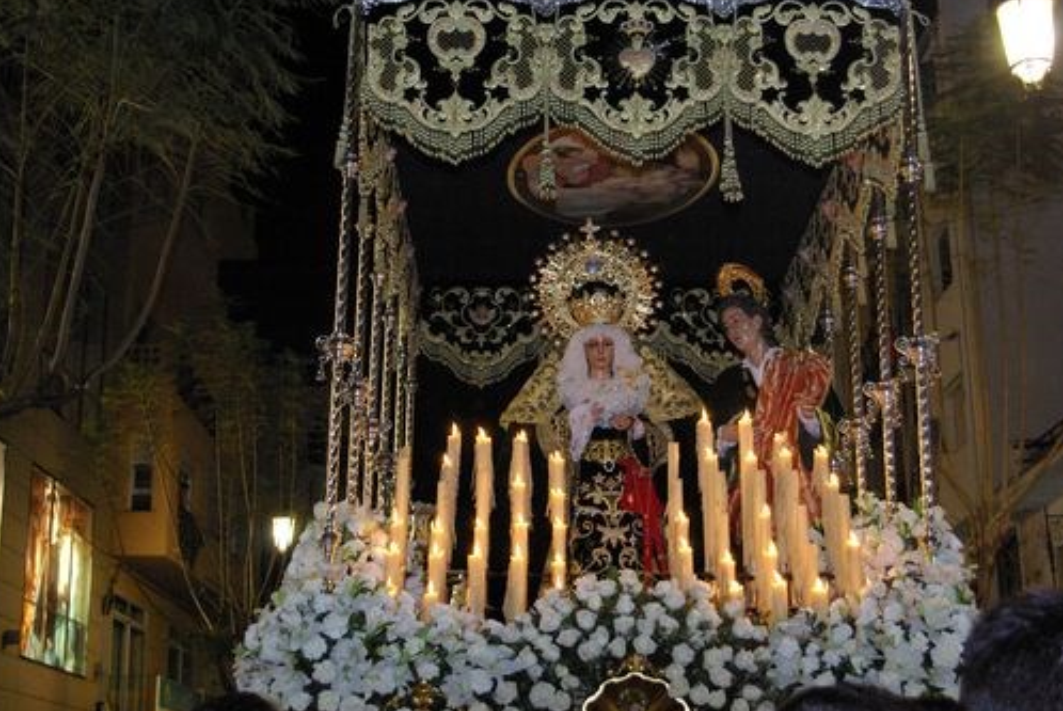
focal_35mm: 54
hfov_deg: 36.8
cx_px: 549
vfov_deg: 25.1
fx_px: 1596
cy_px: 320
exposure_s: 1/45
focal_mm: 28
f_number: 4
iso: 1600
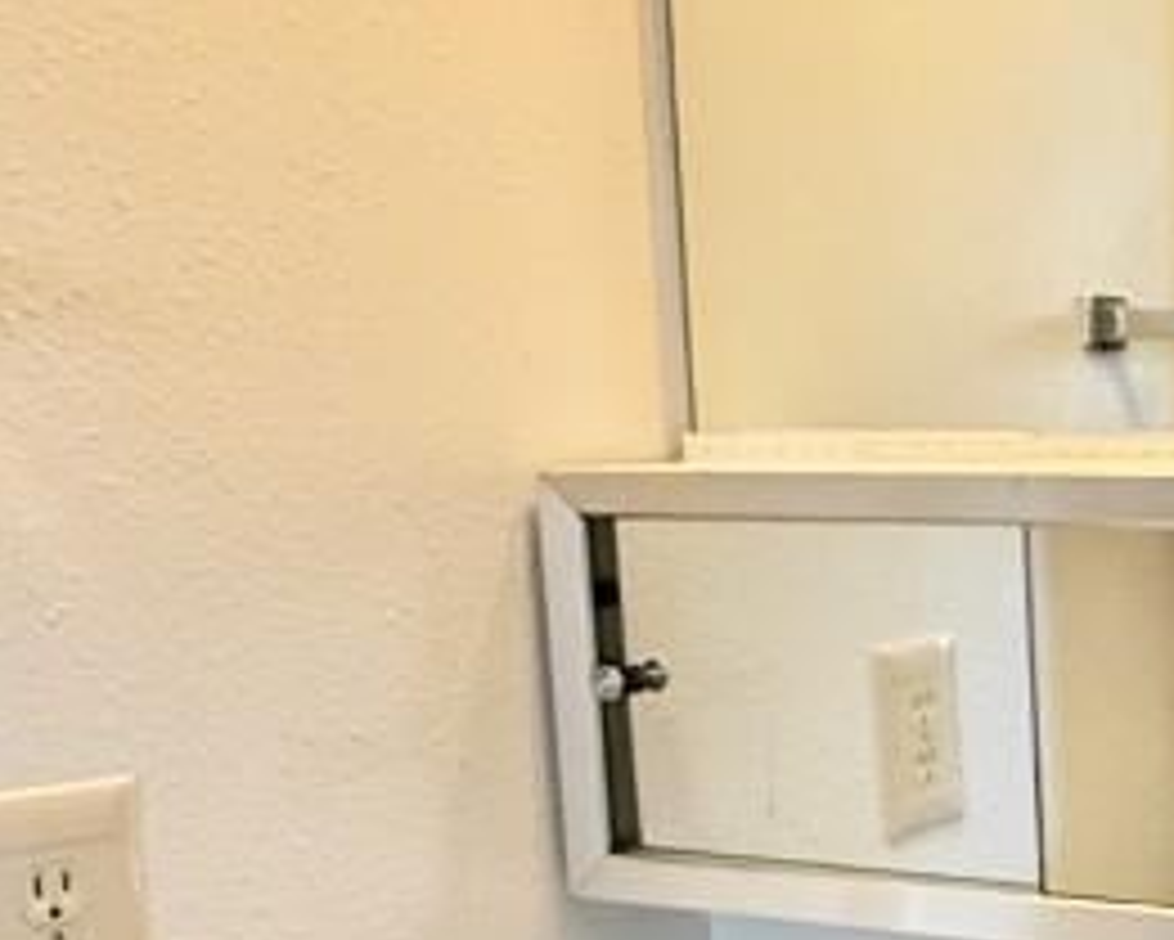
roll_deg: +1.4
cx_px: 1430
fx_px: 2329
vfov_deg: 22.4
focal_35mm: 67
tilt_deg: -8.4
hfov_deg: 25.3
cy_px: 783
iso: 640
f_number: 2.2
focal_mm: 2.22
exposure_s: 1/60
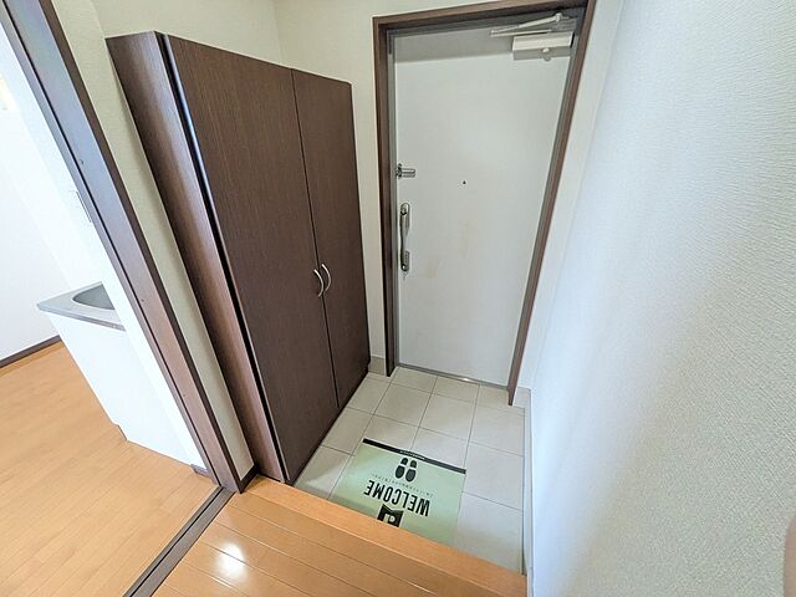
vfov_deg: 85.7
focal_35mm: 14
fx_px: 322
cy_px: 298
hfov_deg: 102.1
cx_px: 398
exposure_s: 1/40
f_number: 2.2
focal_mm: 1.83
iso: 501
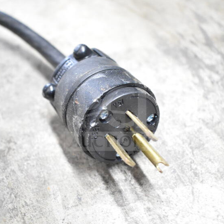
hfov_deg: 40.0
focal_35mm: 42
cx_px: 111
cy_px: 119
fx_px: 307
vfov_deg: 40.0
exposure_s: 1/30
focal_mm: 20
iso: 3200
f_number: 3.5
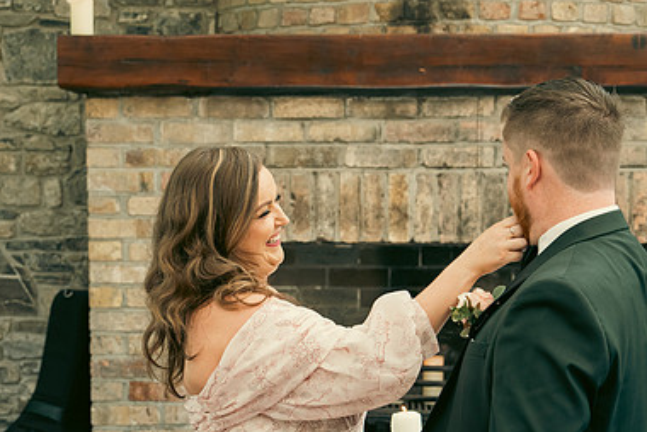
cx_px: 324
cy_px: 327
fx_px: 1673
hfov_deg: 21.9
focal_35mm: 93
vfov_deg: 14.7
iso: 500
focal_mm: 41
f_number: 3.5
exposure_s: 1/200
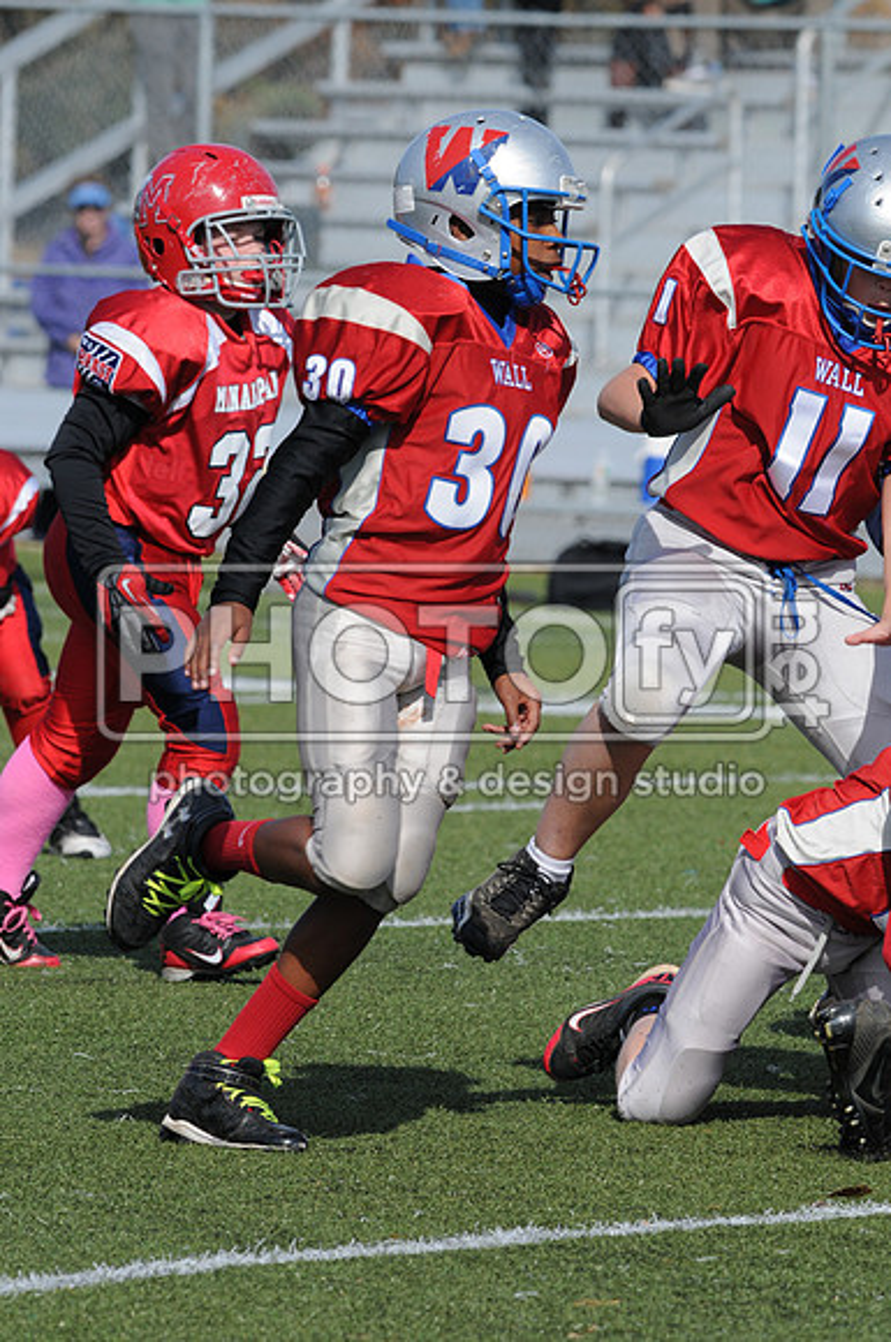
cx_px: 446
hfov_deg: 3.0
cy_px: 671
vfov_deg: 4.6
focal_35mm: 450
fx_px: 16755
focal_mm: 300
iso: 200
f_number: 9
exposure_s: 1/500
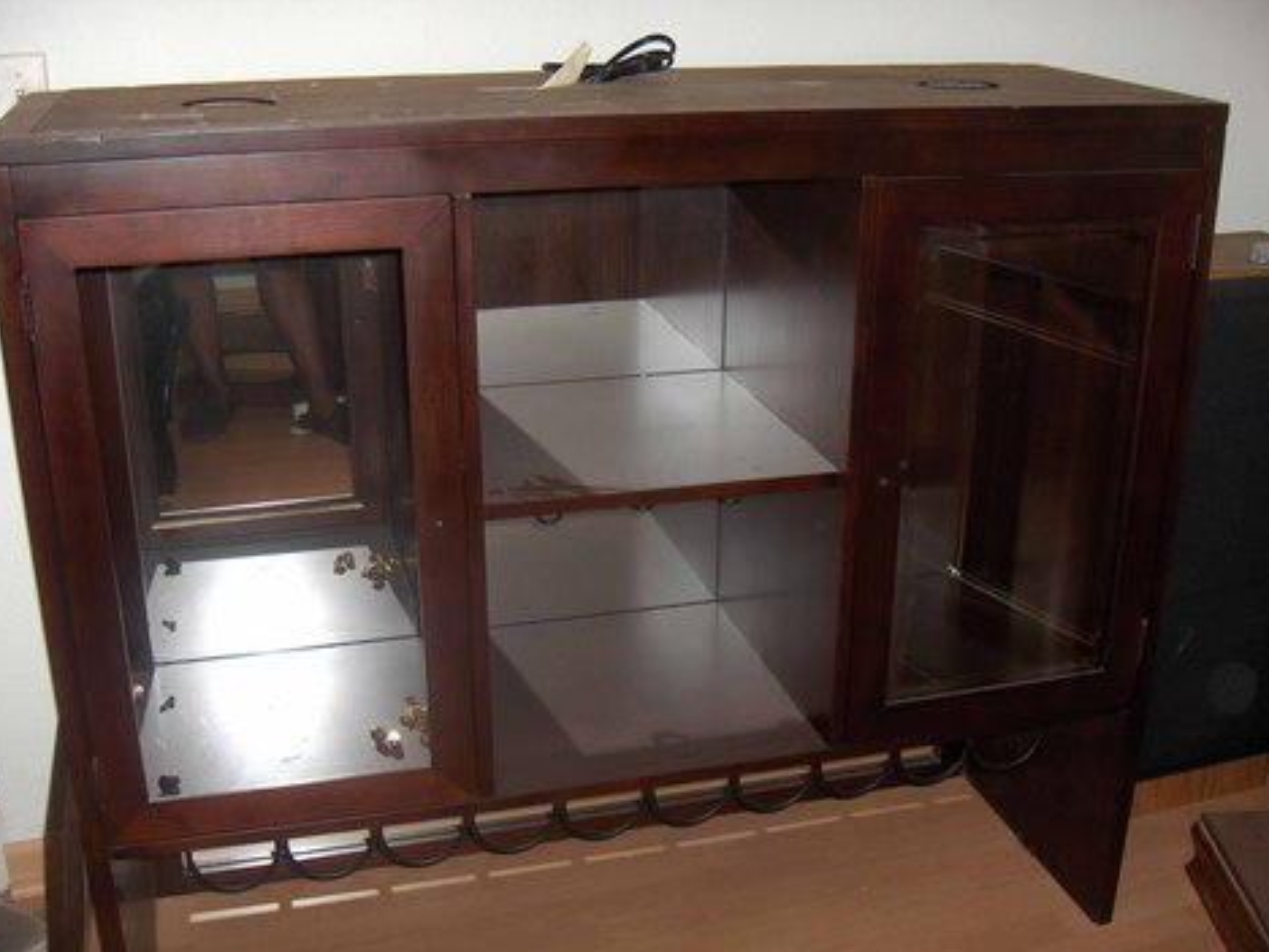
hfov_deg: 46.8
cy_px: 487
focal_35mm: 40
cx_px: 637
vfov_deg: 36.0
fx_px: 1466
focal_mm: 8
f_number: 2.8
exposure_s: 1/60
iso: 100
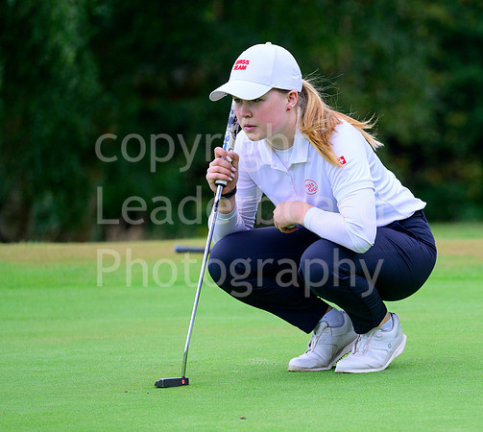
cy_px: 253
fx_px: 5692
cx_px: 379
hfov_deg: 4.9
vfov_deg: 4.3
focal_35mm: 380
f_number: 5.6
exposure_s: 1/1600
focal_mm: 270
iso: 1250
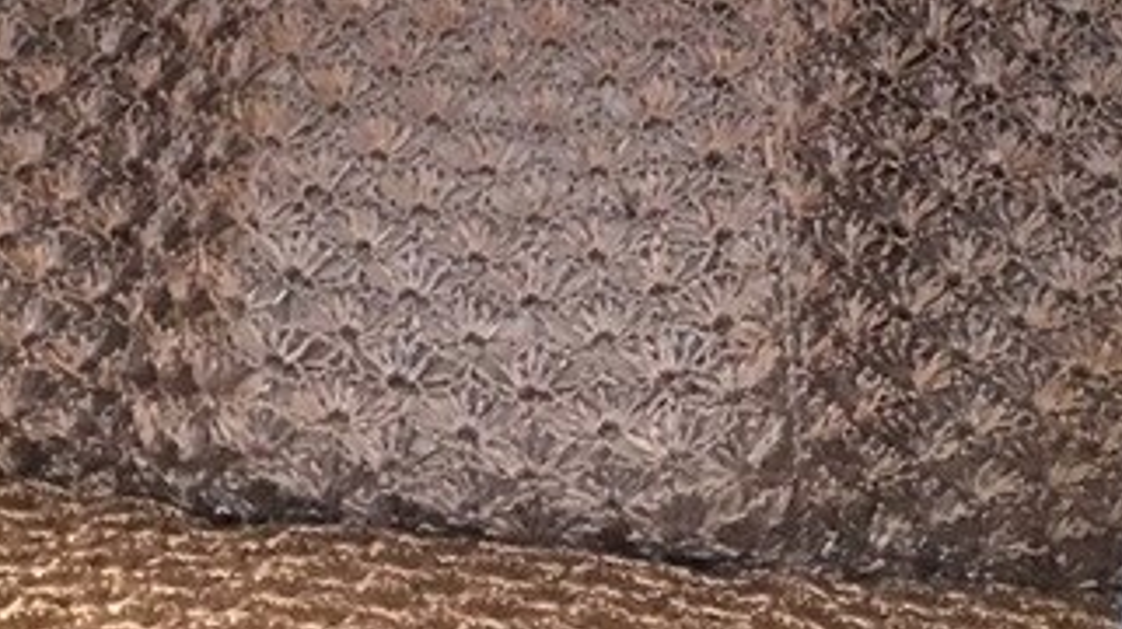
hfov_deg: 32.3
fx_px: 1932
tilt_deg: -15.8
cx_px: 472
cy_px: -204
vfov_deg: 17.3
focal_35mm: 65
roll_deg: -0.4
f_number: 2.2
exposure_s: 1/17
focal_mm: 4.15
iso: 1250
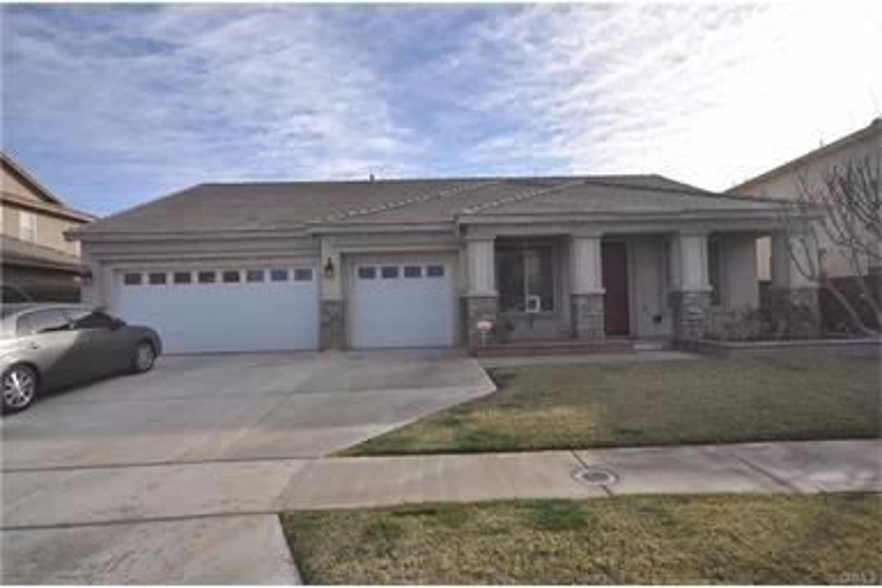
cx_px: 441
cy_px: 294
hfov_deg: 81.2
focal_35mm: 21
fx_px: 514
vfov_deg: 59.5
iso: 200
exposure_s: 1/400
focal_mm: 14
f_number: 10
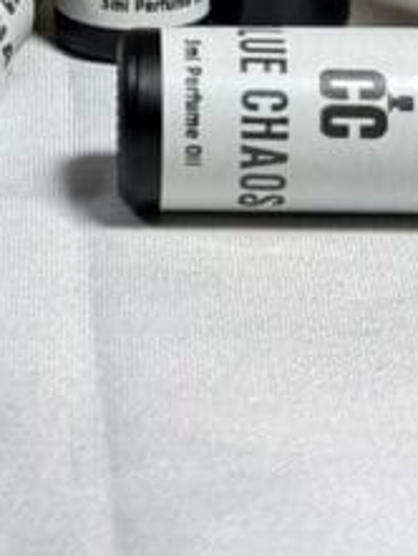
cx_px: -20
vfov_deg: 10.9
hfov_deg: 8.5
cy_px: -327
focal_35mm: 174
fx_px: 2799
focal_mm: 6.76
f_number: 1.78
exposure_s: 1/242
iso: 125
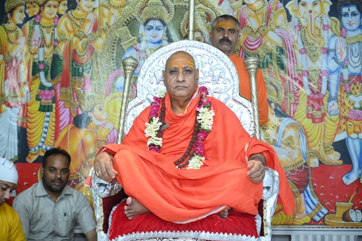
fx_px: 703
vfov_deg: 19.4
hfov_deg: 28.9
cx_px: 181
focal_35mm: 70
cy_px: 120
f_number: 4
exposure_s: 1/125
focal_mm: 70
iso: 1000
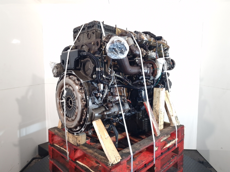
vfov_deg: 58.9
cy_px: 86
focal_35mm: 23
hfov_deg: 73.9
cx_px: 115
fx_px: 153
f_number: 1.8
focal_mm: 6.4
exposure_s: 1/50
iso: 125
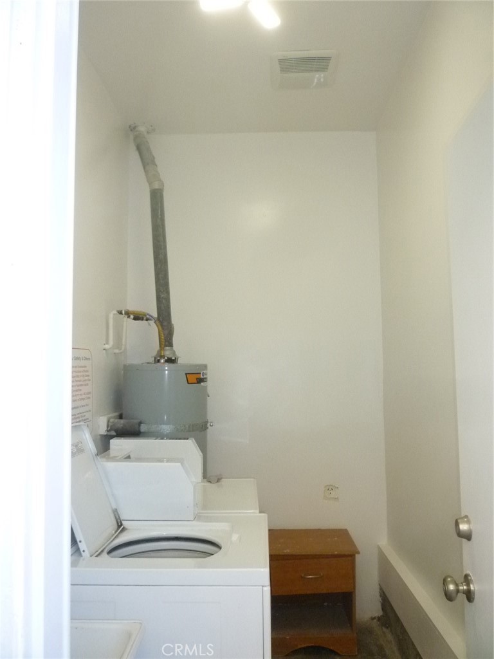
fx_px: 552
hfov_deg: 48.2
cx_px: 247
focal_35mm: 29
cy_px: 330
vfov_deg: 61.7
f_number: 3.3
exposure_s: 1/400
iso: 400
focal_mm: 5.2
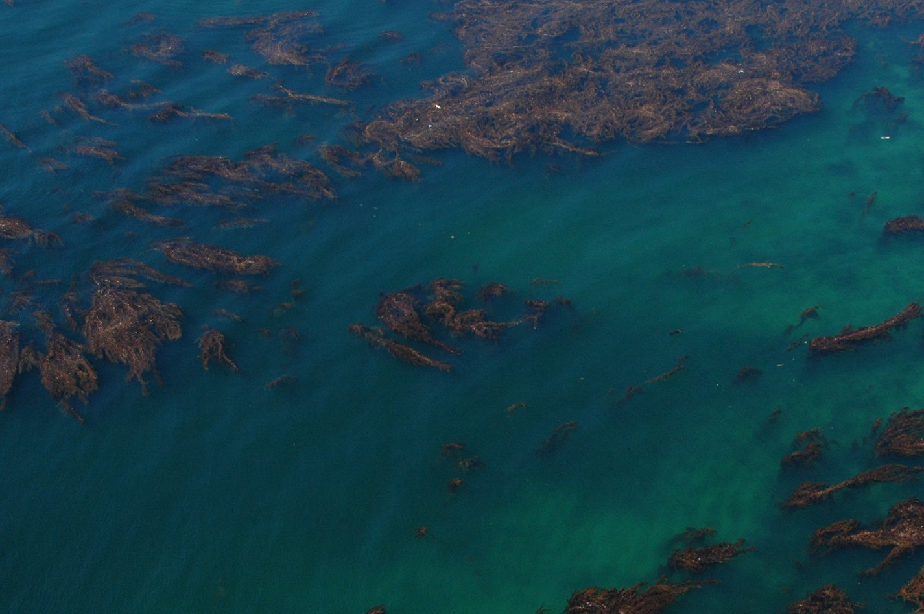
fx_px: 1461
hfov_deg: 32.9
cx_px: 866
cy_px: 630
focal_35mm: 57
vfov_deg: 22.7
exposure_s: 1/400
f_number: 5.6
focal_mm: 18
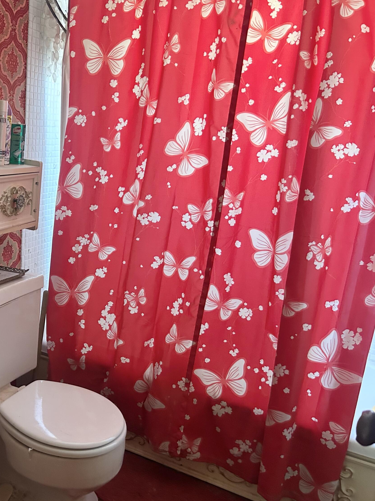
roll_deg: -3.0
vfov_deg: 52.6
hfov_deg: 38.5
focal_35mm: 35
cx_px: 54
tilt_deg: -13.8
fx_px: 506
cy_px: 251
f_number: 1.5
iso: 400
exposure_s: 1/60
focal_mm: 5.7
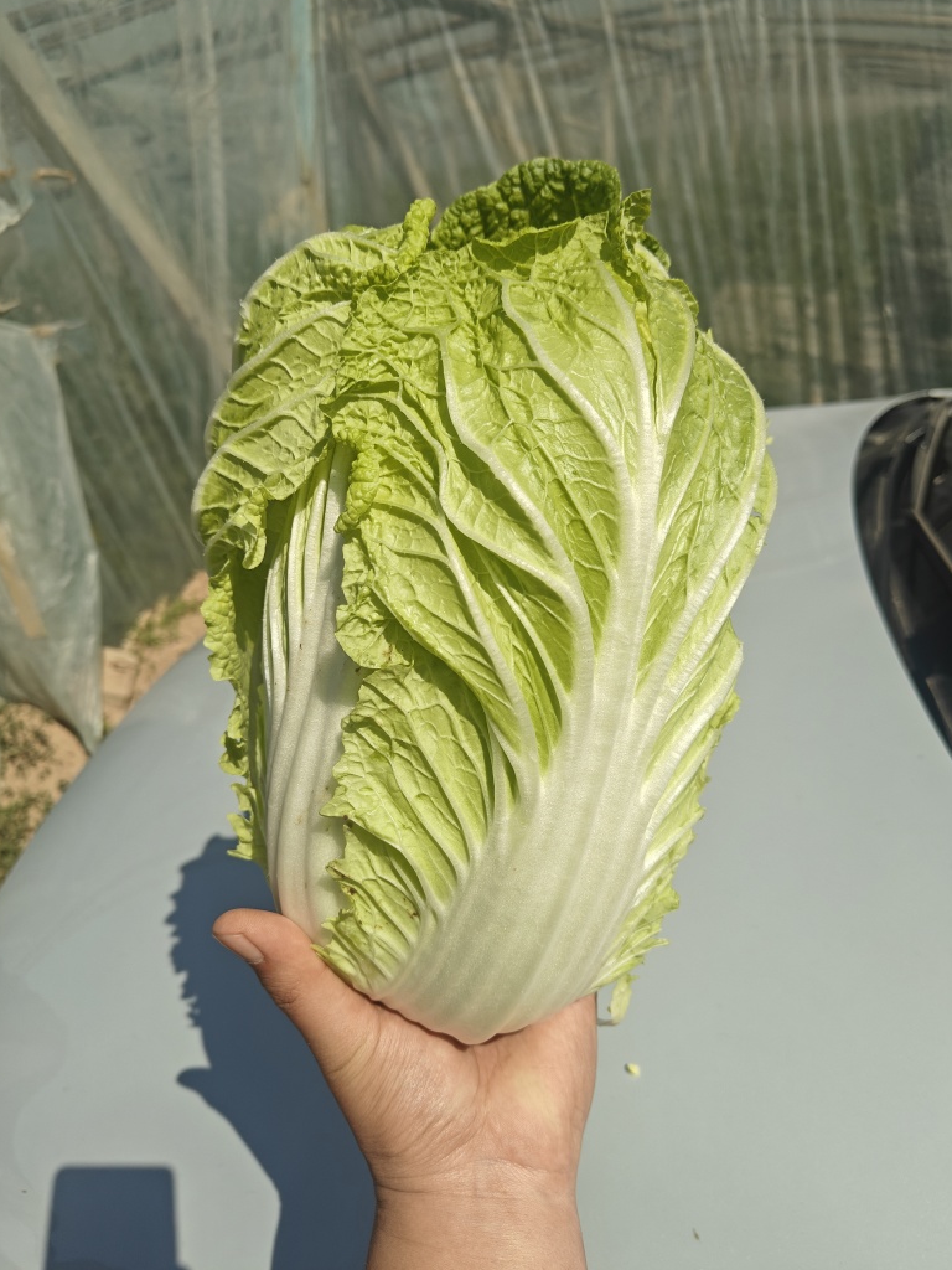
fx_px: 917
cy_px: 623
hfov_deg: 54.9
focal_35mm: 25
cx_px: 481
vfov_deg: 69.4
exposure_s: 1/4354
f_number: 1.8
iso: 64
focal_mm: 5.59
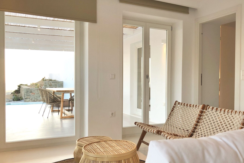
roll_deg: -0.3
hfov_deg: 55.5
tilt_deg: -2.3
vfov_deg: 38.8
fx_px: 230
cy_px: 89
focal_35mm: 34
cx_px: 141
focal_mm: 4
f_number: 1.8
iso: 20
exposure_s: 1/113
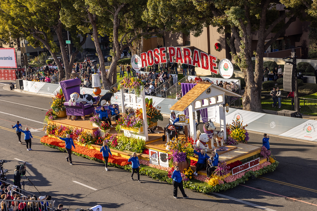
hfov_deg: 62.3
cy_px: 106
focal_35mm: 30
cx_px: 158
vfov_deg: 43.9
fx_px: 262
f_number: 2.8
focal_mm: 29
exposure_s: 1/4000
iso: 160
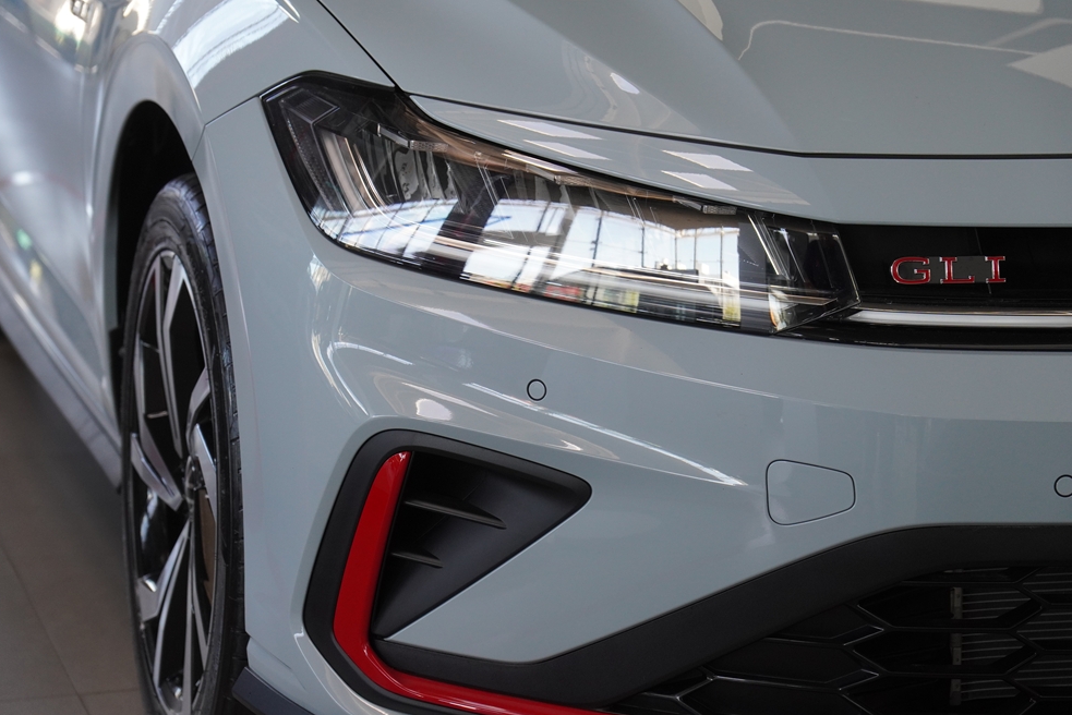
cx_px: 538
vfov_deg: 13.7
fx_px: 2978
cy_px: 368
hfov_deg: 20.4
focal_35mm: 100
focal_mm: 64
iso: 800
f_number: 4
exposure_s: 1/160
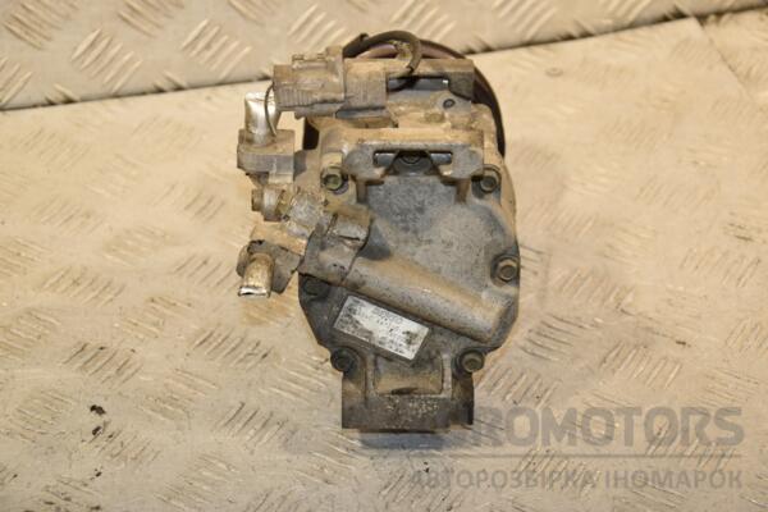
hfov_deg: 20.6
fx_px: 2112
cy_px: 256
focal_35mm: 99
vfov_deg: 13.8
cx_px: 384
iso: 800
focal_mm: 66
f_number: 6.3
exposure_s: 1/200
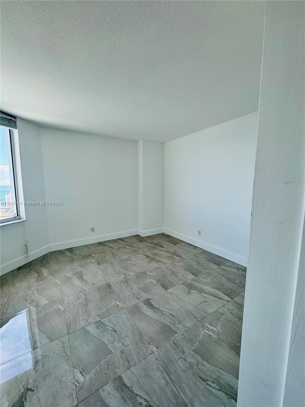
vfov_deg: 102.1
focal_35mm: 14
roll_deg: +1.3
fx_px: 164
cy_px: 204
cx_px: 152
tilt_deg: -5.4
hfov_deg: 85.7
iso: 40
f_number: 2.2
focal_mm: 2.22
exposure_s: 1/127
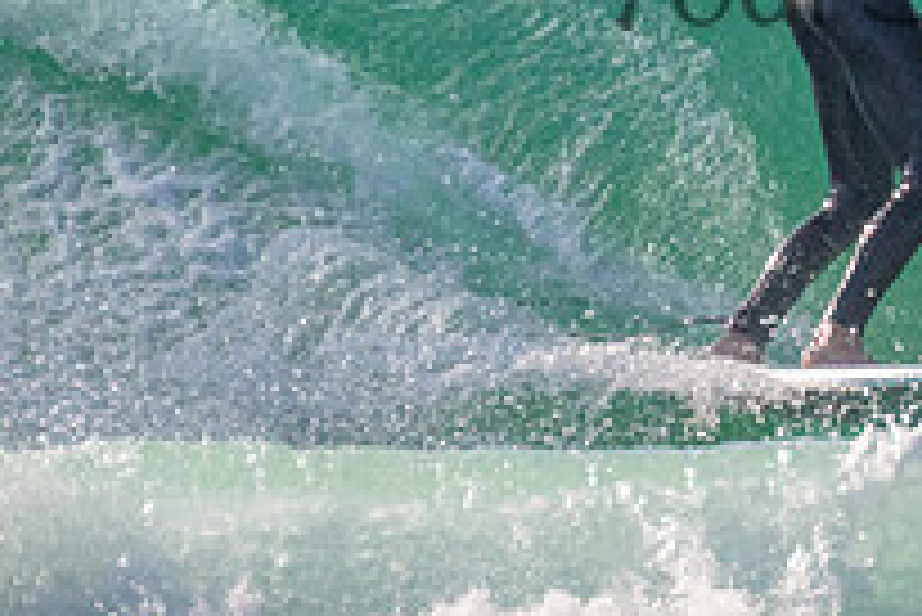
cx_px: 1061
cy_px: -79
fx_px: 57971
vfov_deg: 0.6
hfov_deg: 0.9
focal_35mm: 2262
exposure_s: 1/2000
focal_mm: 800
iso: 3200
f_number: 11
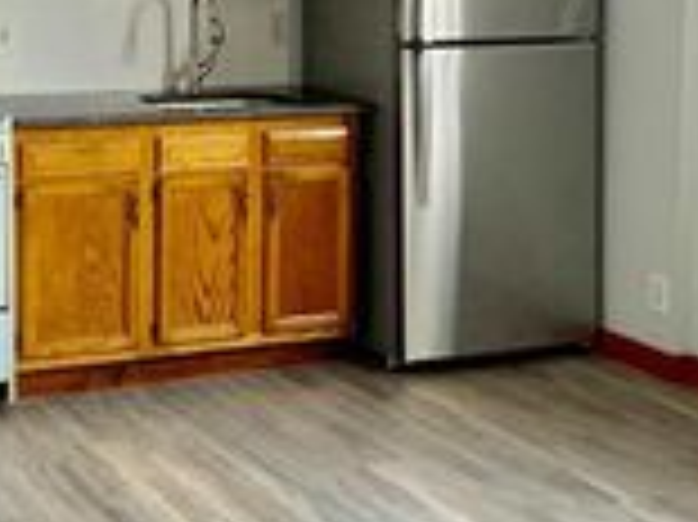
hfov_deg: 23.3
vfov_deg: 17.4
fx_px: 1692
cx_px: 311
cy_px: 106
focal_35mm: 84
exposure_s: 1/60
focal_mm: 4.25
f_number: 1.8
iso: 125
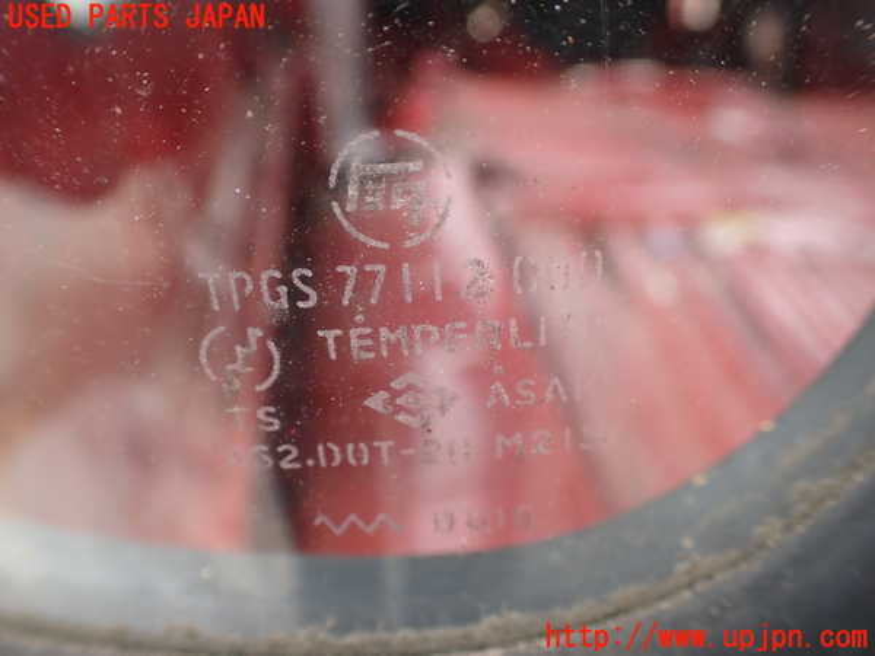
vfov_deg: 46.8
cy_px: 328
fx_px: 758
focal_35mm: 30
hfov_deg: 60.0
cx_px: 438
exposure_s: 1/160
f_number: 2.3
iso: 100
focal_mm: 5.4
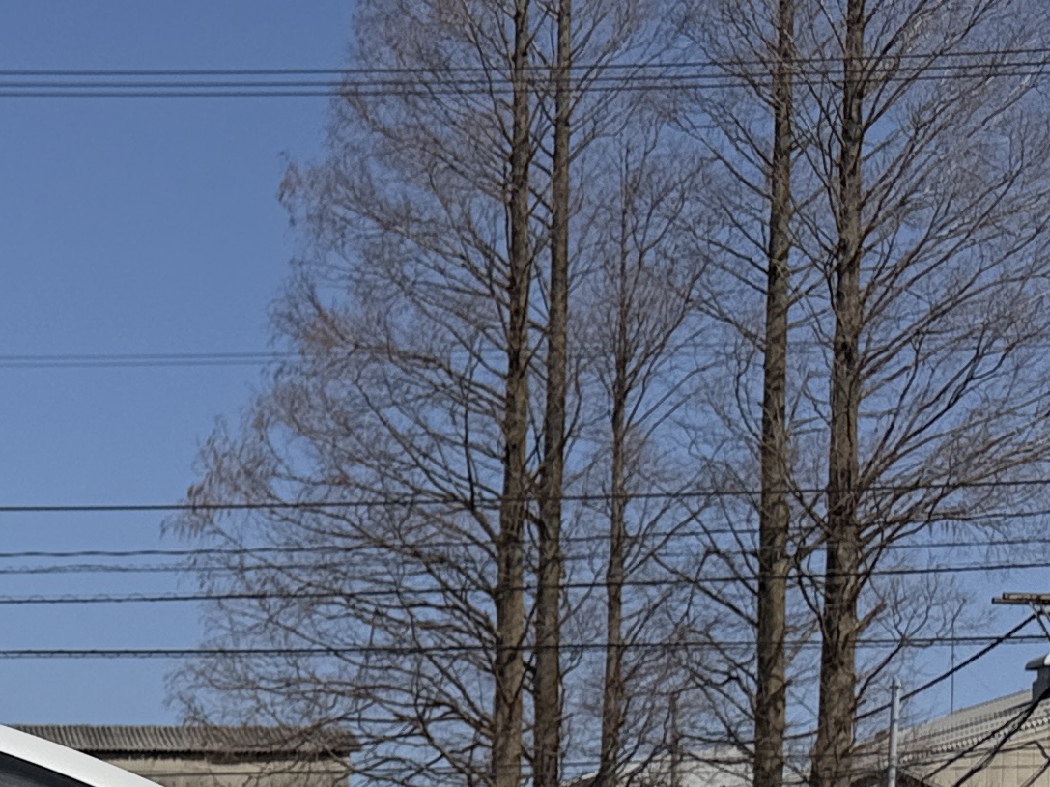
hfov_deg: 20.1
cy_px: 1063
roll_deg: -1.0
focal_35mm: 89
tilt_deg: +1.0
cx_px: -327
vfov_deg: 15.7
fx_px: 2699
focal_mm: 6.76
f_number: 1.78
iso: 80
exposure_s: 1/14286
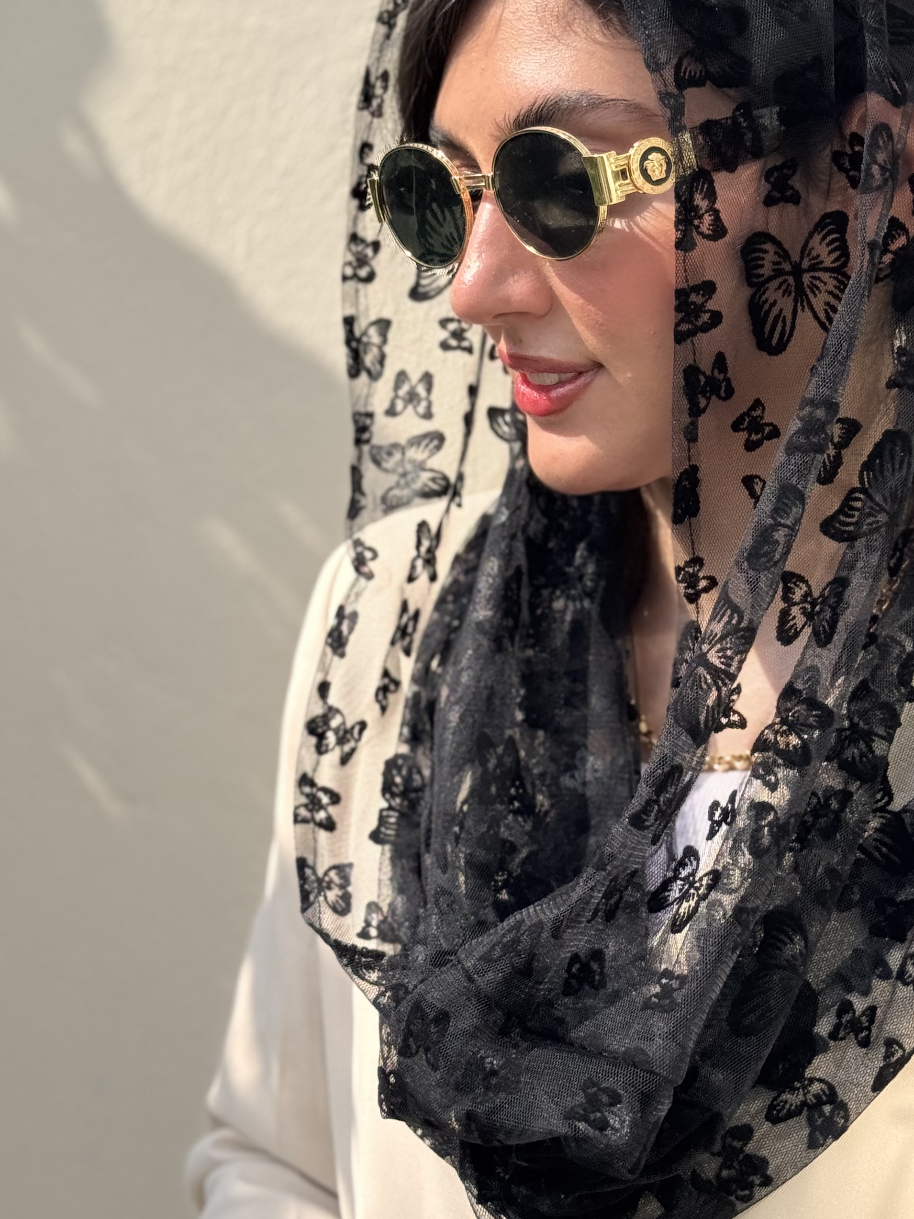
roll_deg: -0.4
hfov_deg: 19.3
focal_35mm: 76
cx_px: 657
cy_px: 493
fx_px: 2676
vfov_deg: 25.6
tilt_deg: -6.2
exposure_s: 1/4049
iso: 64
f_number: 1.78
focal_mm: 6.76
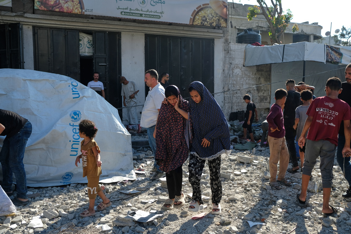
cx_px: 176
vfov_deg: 37.8
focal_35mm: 35
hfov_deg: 54.4
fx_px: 341
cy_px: 117
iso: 100
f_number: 4.5
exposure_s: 1/500
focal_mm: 23
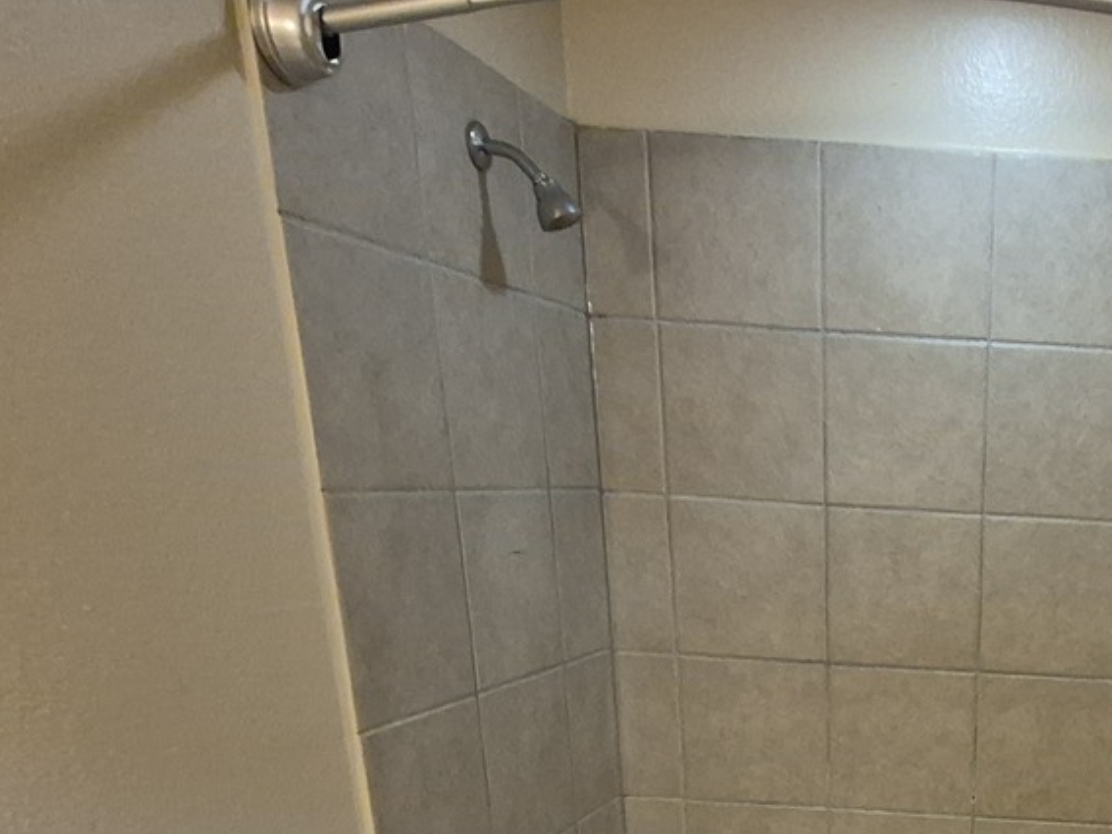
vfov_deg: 38.1
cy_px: 838
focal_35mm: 33
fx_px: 1060
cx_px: 1077
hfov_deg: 47.4
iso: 500
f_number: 2.2
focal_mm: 1.74
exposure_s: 1/60
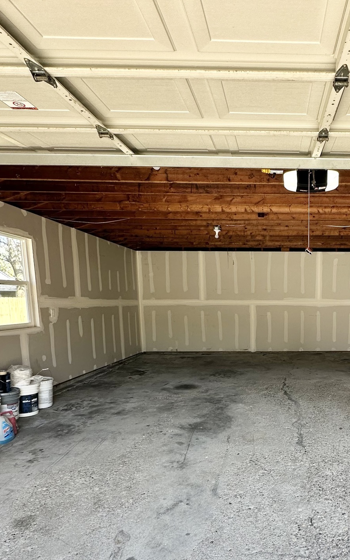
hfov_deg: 47.9
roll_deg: -0.4
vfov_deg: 73.5
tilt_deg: -7.7
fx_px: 366
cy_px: 351
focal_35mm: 24
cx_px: 285
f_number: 2.2
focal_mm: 2.22
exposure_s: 1/113
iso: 40
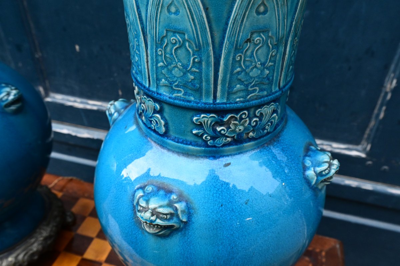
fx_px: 325
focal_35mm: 29
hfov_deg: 63.2
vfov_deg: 44.6
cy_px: 133
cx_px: 200
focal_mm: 19.5
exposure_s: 1/60
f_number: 8
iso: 1600
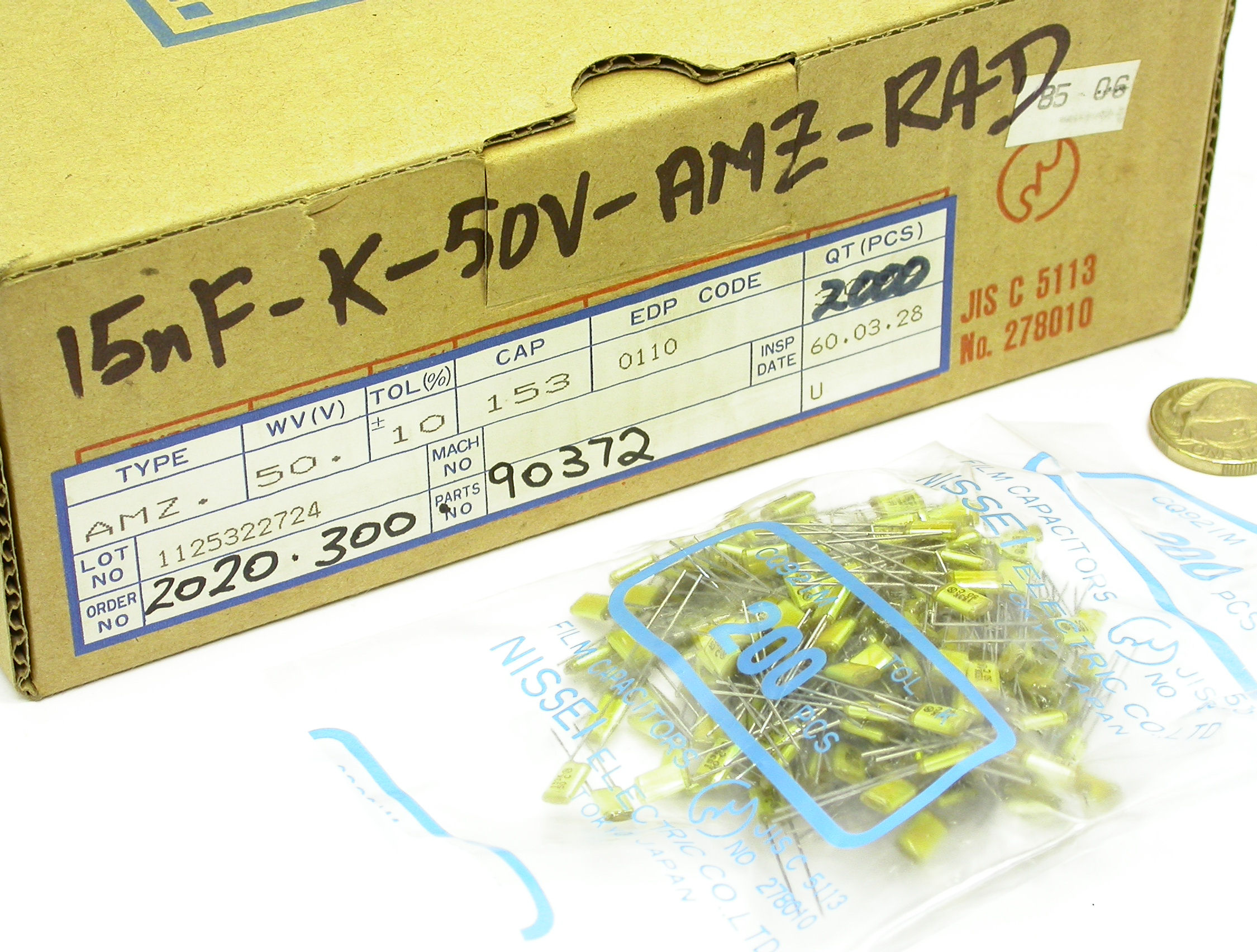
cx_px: 628
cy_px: 476
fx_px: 3826
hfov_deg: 18.7
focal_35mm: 105
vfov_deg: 14.2
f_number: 4
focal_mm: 21.7
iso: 100
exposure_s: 1/26.1
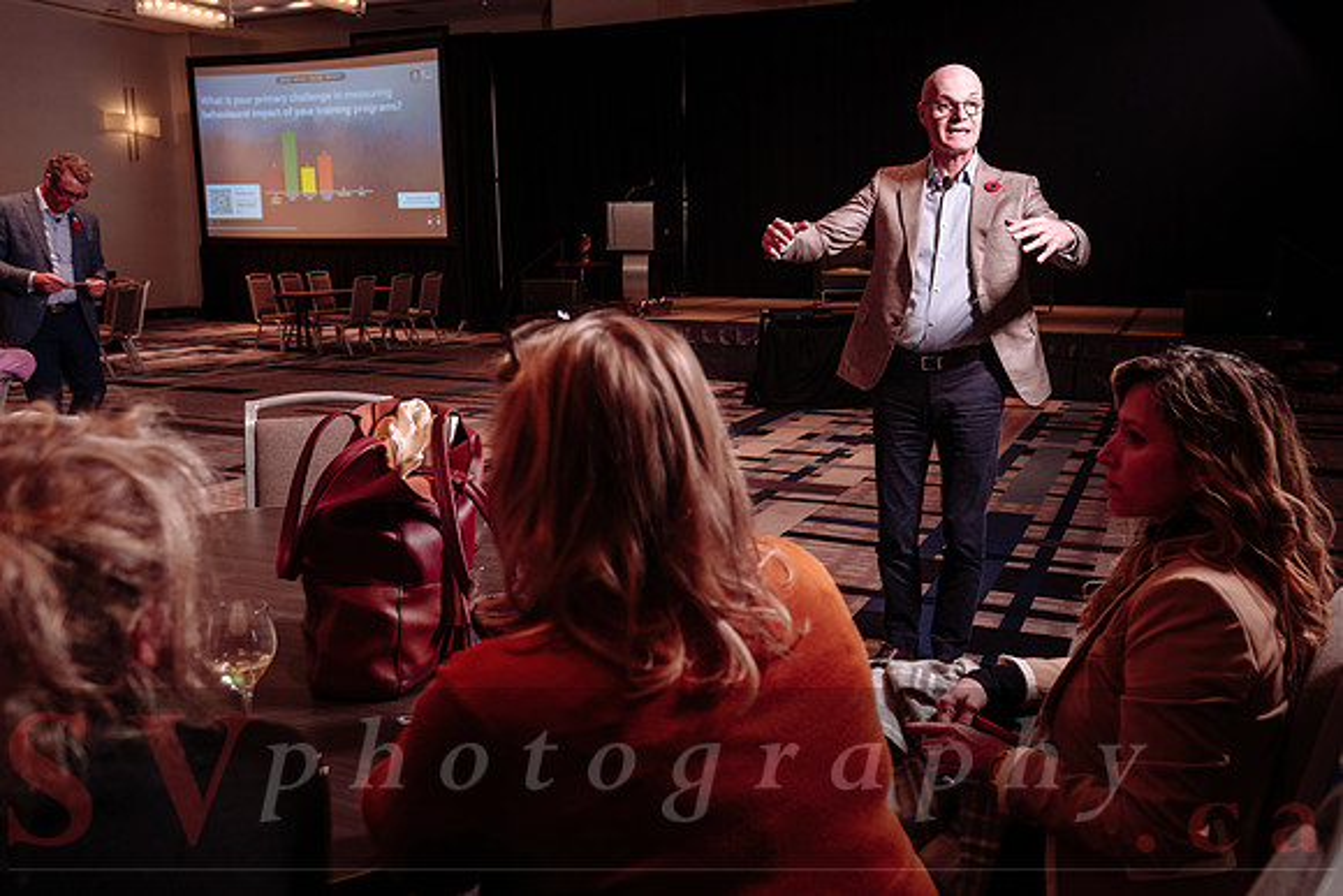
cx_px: 716
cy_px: 418
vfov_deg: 45.2
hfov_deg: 63.9
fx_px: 1075
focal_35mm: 29
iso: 800
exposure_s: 1/50
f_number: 4
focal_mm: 27
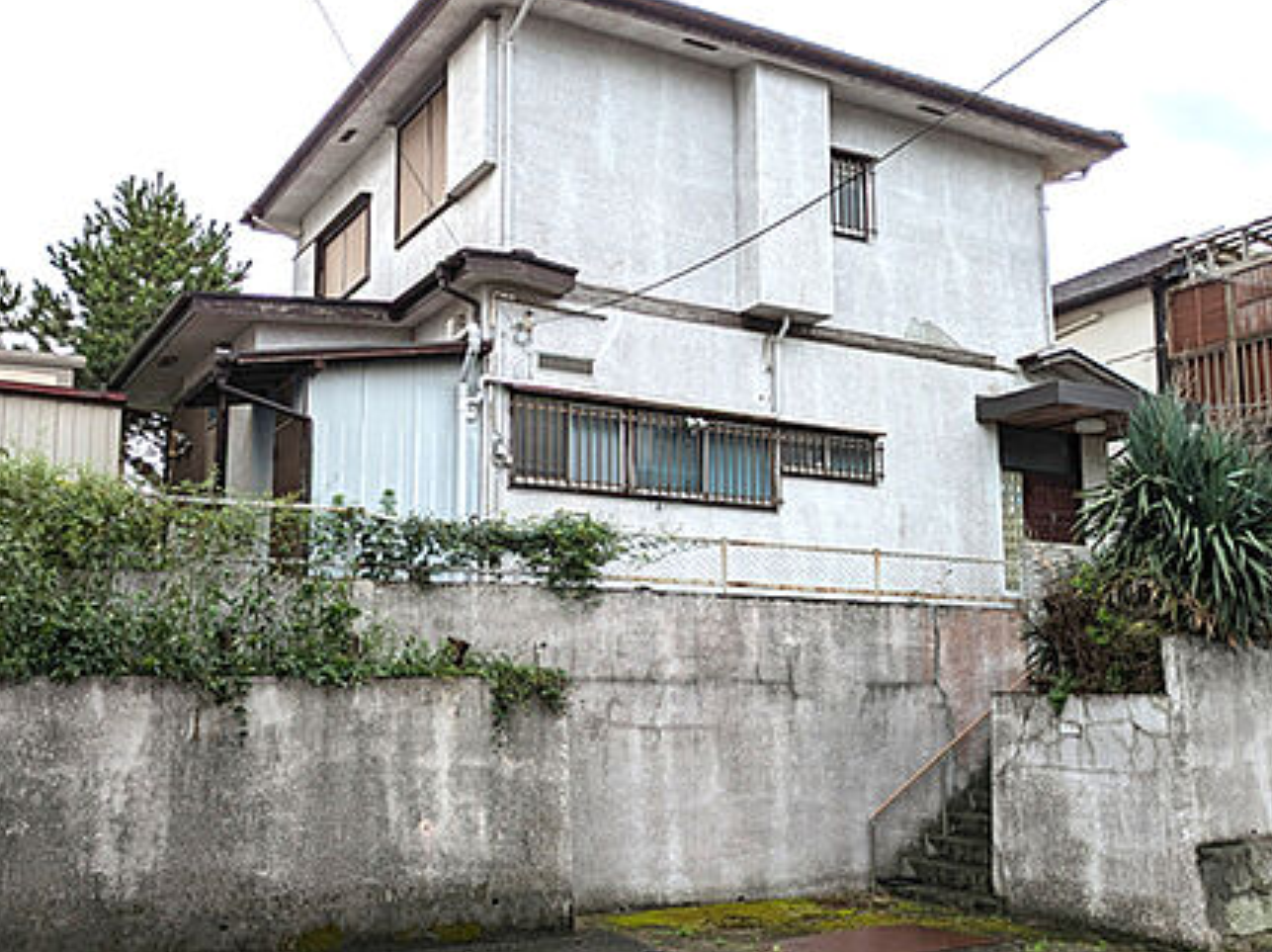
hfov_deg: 52.7
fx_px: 1285
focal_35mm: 35
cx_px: 620
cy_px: 507
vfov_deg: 40.6
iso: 46
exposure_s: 1/1869
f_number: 1.89
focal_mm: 5.43
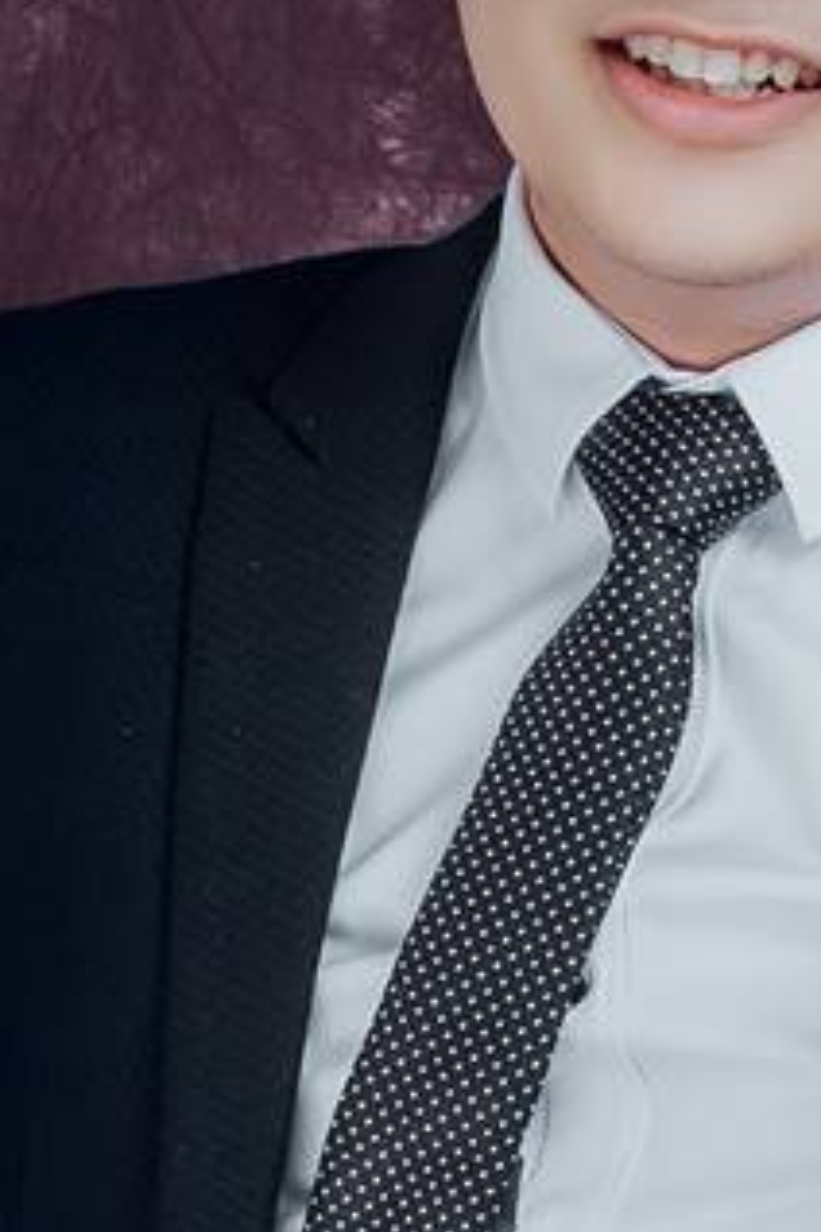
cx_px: 1634
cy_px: 1420
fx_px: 10672
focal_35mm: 312
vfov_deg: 6.6
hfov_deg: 4.3
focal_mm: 55
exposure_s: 1/160
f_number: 13
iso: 100
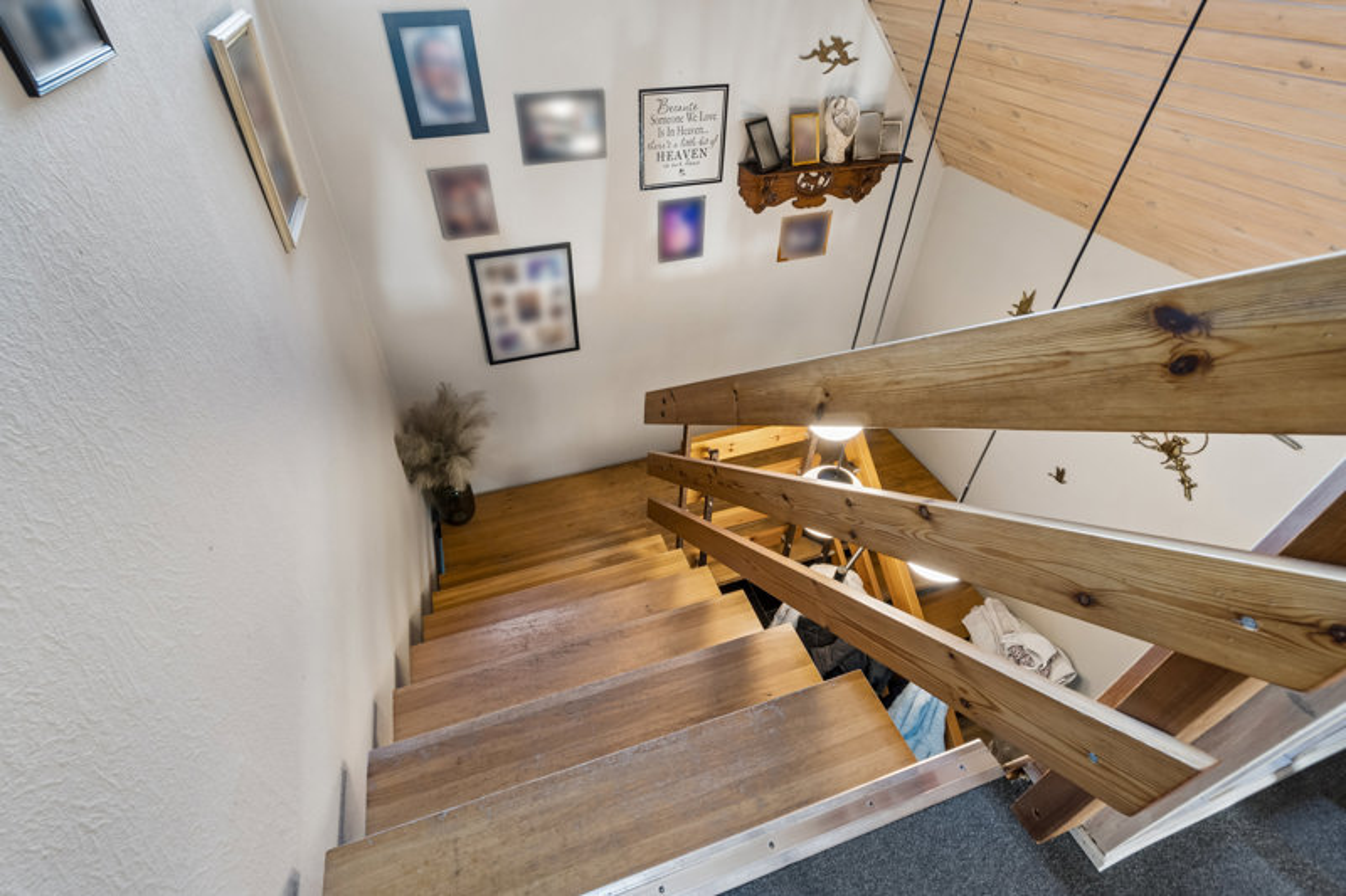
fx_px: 561
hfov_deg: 100.4
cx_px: 673
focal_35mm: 15
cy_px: 448
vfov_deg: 77.3
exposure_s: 1/8
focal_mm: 10
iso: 200
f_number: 8
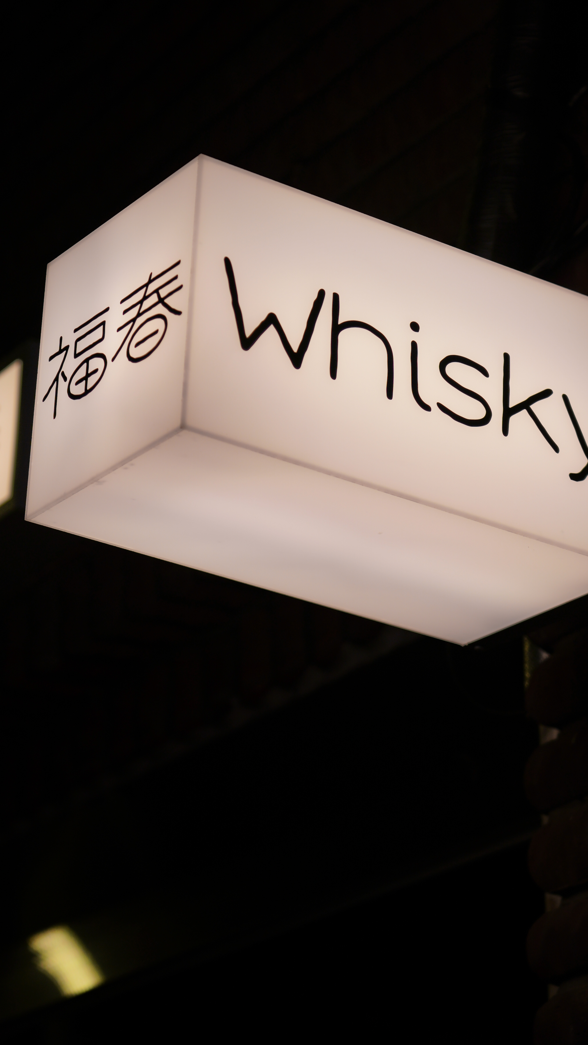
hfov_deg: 12.4
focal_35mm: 98
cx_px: 259
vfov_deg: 21.7
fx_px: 2716
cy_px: 386
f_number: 4
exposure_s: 1/125
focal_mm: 74
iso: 125
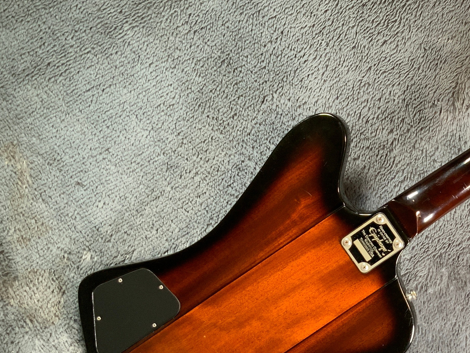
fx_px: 869
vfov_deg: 22.9
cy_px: 192
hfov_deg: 28.3
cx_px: 479
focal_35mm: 64
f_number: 1.8
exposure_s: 1/62
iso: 64
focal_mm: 3
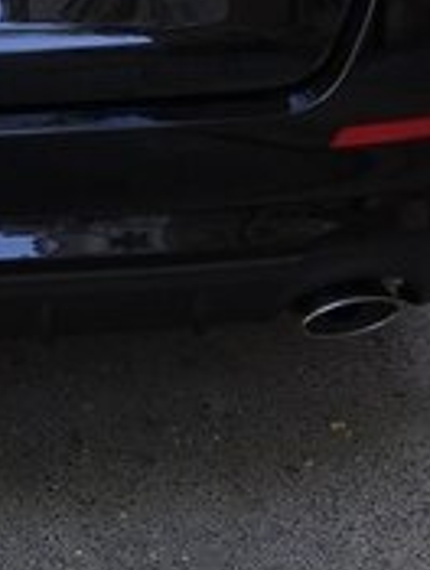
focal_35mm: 82
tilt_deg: -7.0
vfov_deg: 22.5
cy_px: -55
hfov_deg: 17.4
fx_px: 1353
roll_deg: +1.7
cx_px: -55
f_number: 2.2
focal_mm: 4.15
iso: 32
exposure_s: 1/100
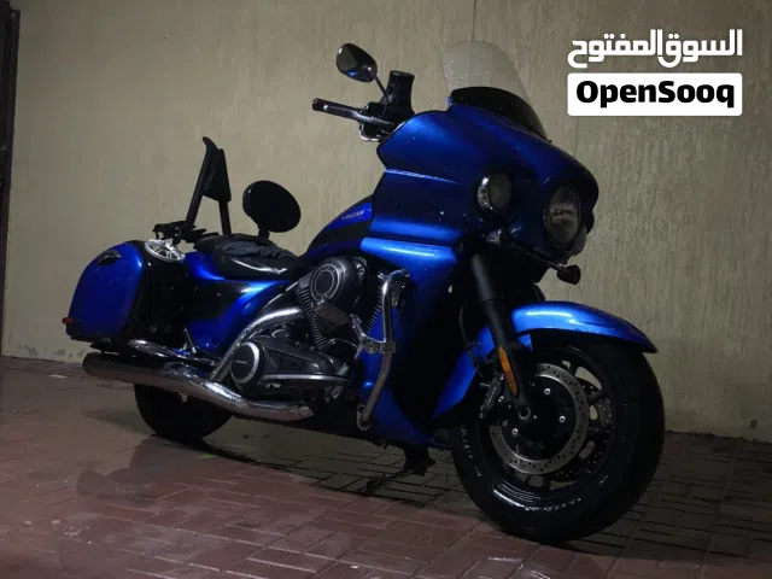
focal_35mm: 28
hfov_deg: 63.4
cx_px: 386
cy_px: 290
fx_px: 624
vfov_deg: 49.7
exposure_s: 1/17
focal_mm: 4
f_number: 1.8
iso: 100
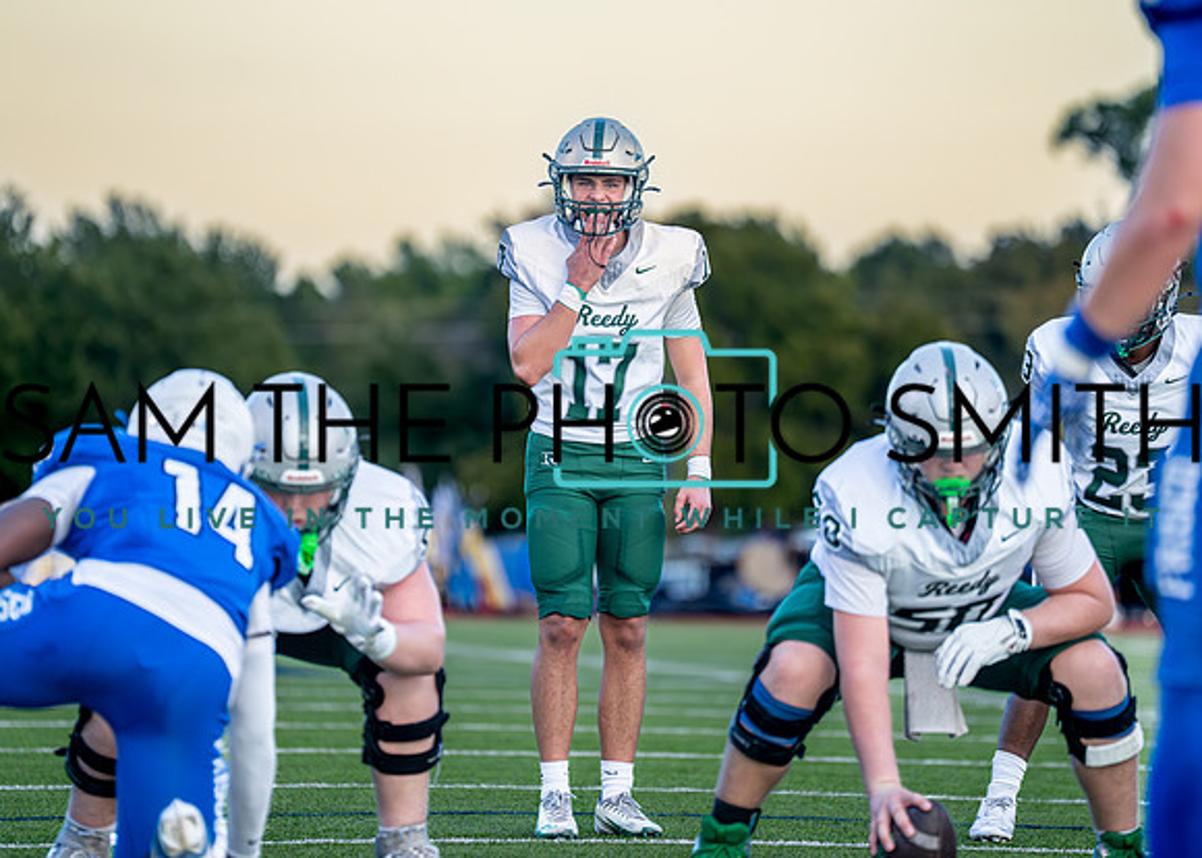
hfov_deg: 8.6
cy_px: 386
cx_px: 602
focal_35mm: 234
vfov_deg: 6.1
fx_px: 7999
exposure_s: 1/1250
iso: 500
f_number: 2.8
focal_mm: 194
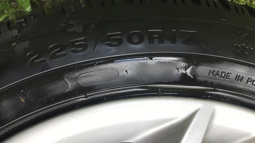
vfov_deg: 37.8
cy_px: 67
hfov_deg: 62.6
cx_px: 129
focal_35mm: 31
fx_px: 210
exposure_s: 1/326
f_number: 1.8
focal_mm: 3.99
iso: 20
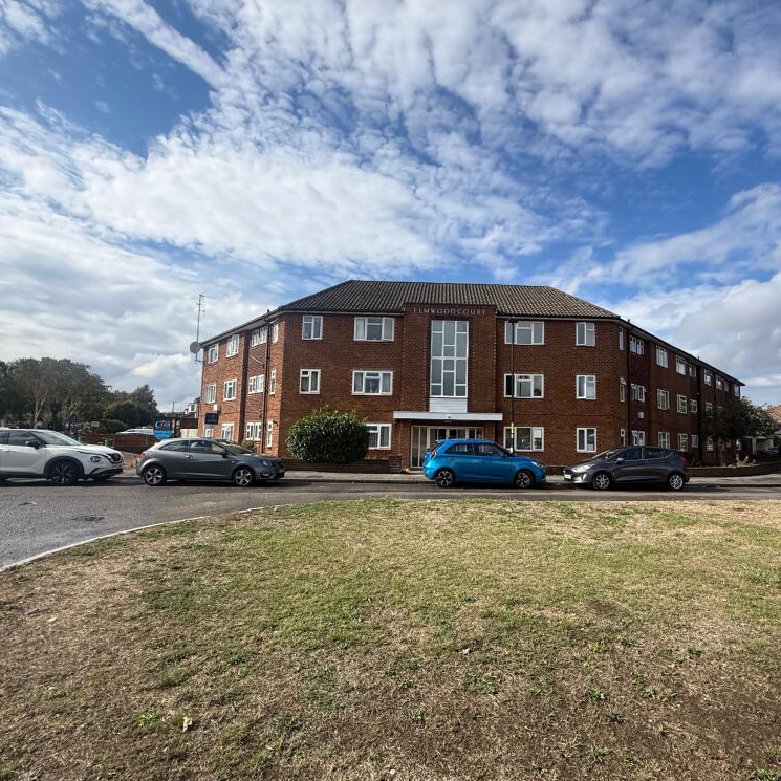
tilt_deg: +7.1
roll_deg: +0.6
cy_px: 402
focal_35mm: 17
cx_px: 458
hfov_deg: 83.2
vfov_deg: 83.9
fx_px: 434
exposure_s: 1/1848
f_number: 2.2
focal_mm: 2.22
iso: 50
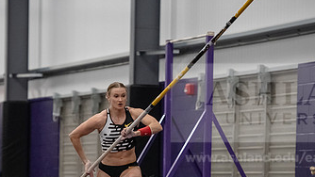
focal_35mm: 255
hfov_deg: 8.5
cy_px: 177
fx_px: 2130
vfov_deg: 4.8
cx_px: 142
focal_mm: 140
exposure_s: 1/800
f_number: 2.8
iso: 6400
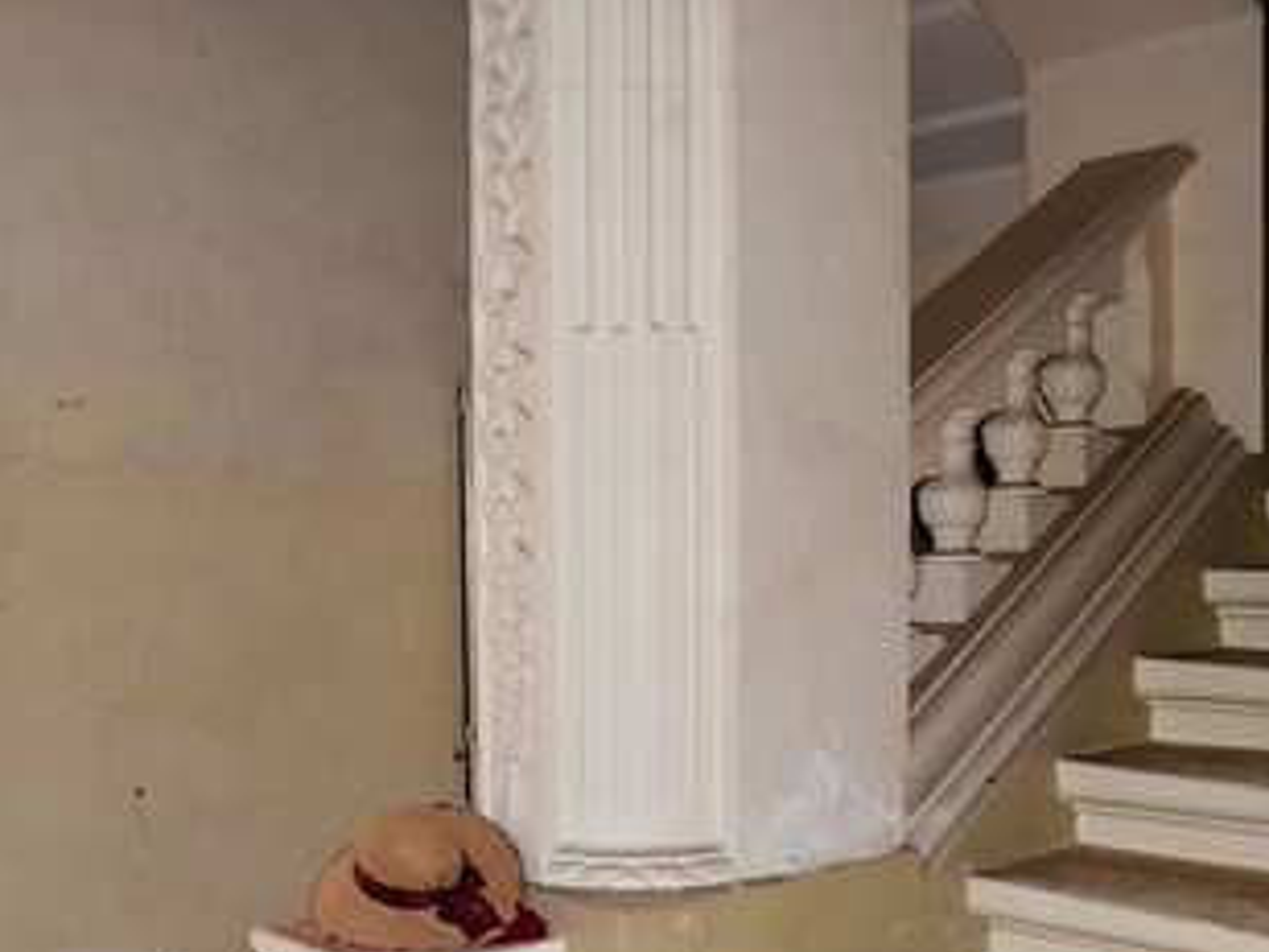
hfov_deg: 44.7
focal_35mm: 42
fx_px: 1540
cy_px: 641
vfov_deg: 34.0
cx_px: 560
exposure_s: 1/60
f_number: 3.5
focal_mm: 18
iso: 800
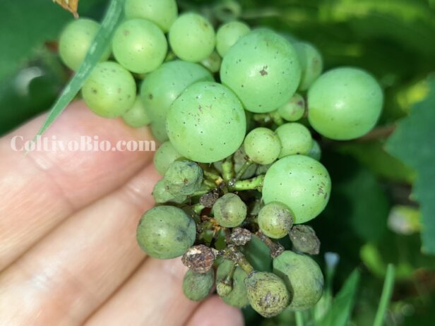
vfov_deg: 54.9
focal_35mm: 25
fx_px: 314
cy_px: 163
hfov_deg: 69.4
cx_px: 218
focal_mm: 4.6
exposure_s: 1/100
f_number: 2
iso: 25
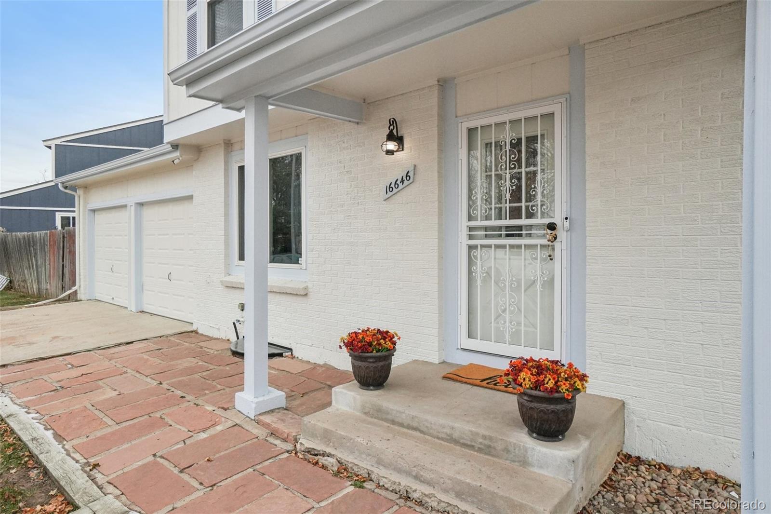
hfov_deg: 81.2
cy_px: 257
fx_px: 450
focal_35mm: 21
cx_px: 386
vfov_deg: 59.5
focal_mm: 14
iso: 1000
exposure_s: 1/1000
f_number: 8
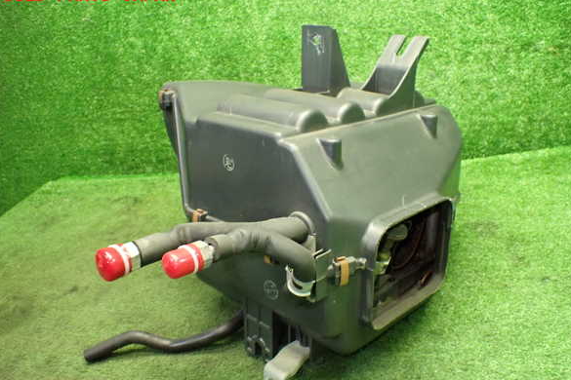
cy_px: 202
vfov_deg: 41.1
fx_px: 508
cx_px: 291
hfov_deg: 58.7
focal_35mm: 32
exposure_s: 1/50
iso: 800
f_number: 2.3
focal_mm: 5.4
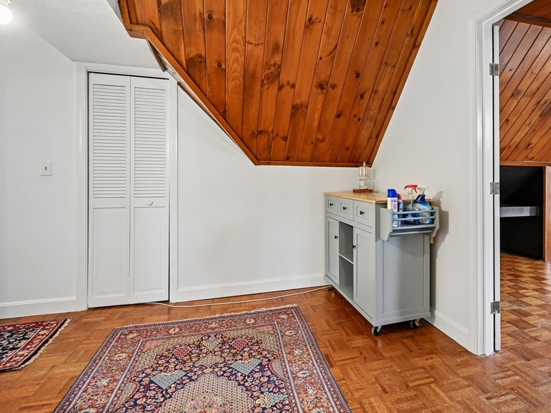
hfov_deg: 80.6
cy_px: 183
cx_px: 336
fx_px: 318
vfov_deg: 65.8
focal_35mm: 20
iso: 400
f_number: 8
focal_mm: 16
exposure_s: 1/2
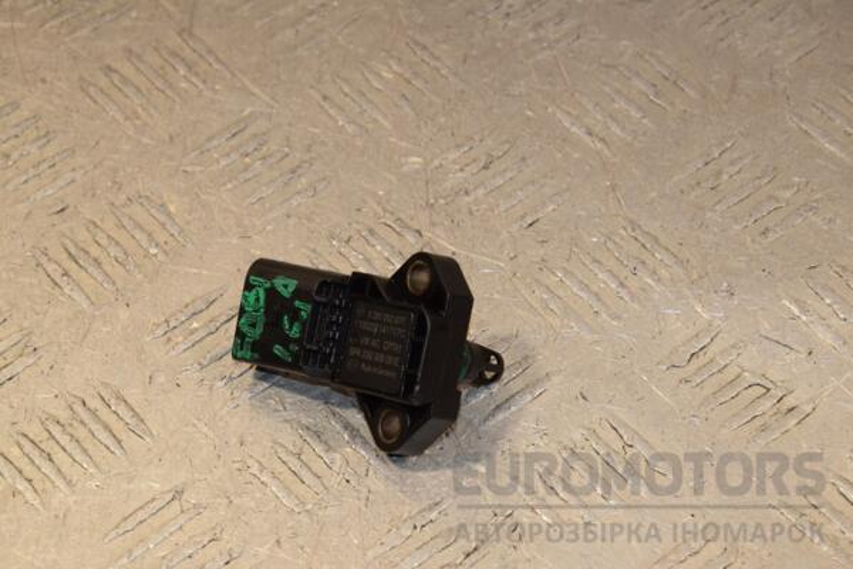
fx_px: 3198
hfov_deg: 15.2
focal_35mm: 135
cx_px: 426
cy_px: 284
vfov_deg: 10.2
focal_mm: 90
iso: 800
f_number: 9
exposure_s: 1/200
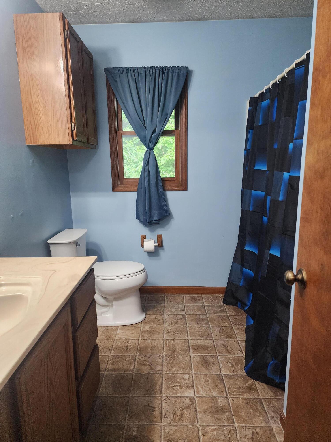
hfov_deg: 58.9
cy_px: 221
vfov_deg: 73.9
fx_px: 293
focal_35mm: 23
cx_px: 166
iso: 500
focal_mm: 6.4
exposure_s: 1/120
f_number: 1.8
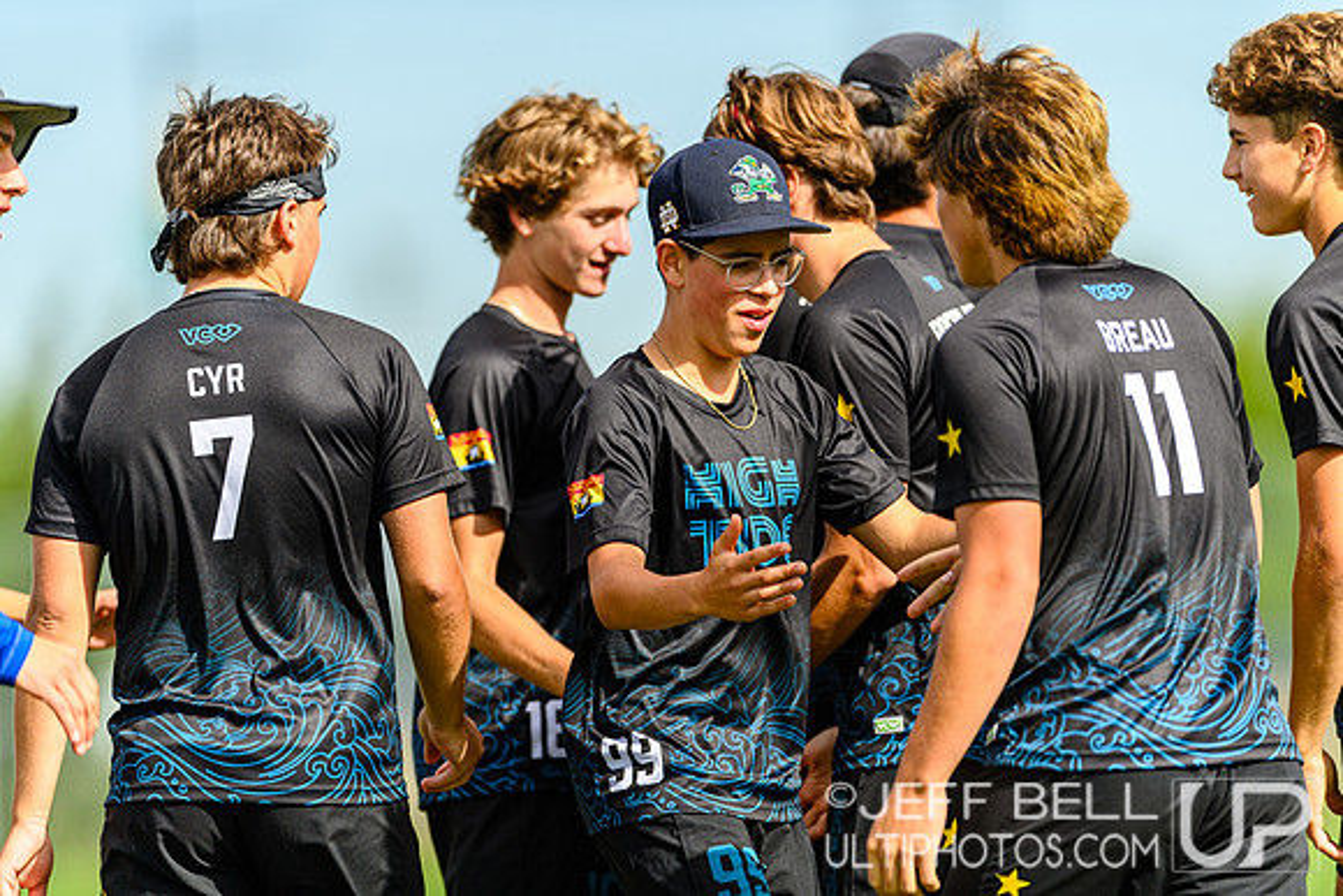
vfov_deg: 3.4
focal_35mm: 400
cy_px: 448
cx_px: 672
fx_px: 14925
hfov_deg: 5.2
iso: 125
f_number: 3.2
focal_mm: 400
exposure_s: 1/2000
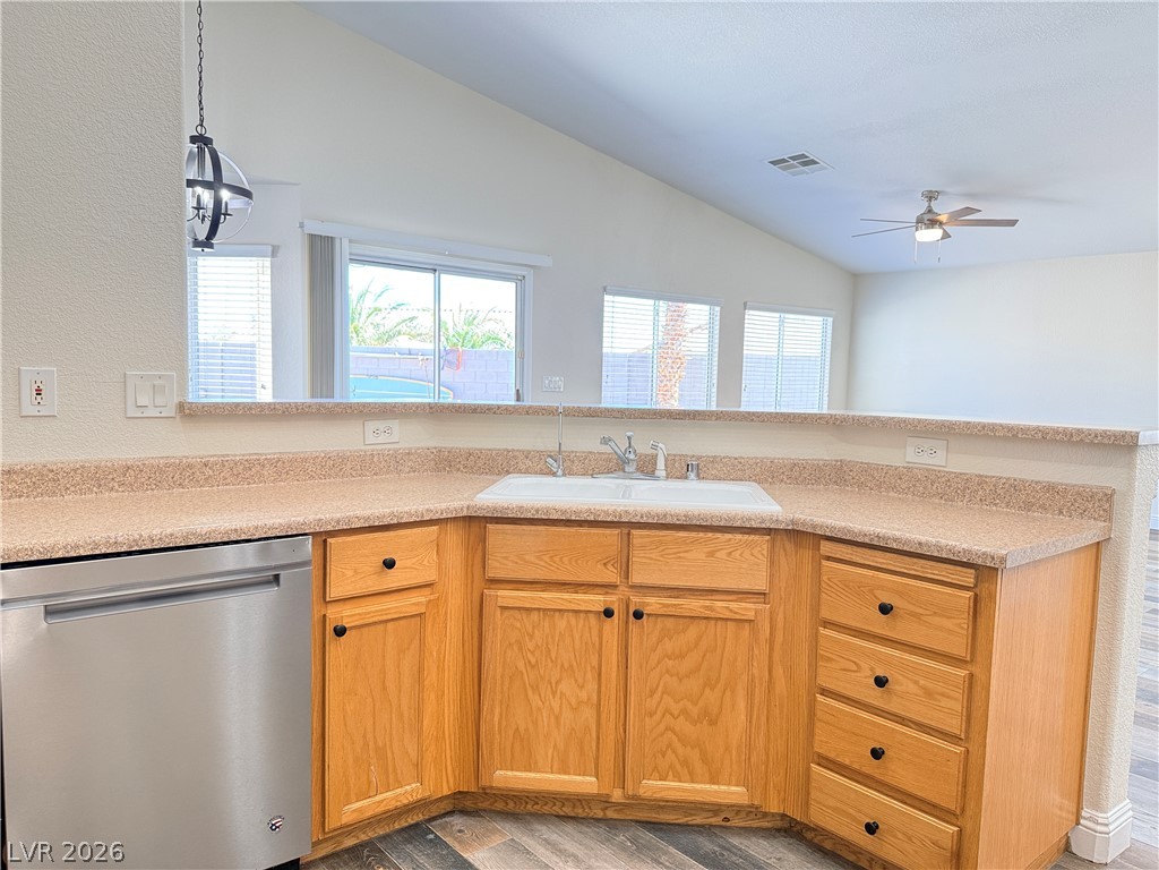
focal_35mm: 24
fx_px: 804
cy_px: 435
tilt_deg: -4.2
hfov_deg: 71.6
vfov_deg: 56.8
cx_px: 580
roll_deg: -1.5
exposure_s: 1/60
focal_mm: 6.76
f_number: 1.78
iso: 250
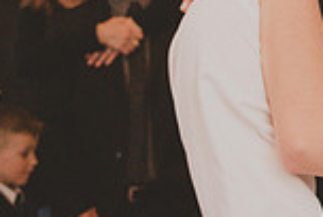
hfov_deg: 7.4
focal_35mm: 274
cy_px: 97
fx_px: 2463
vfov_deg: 5.0
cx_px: 474
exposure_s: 1/60
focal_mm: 48
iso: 3200
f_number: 5.3
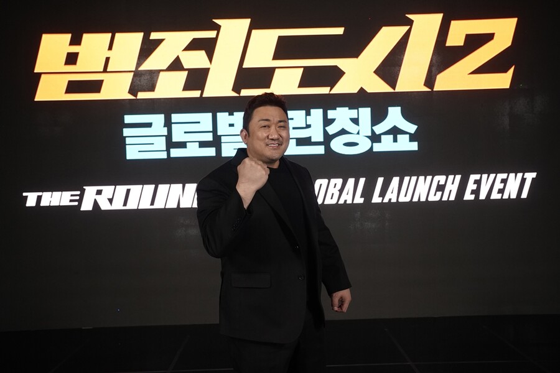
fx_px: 544
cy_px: 186
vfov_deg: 37.9
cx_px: 280
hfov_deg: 54.4
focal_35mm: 35
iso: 4000
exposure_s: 1/160
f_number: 5
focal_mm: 35
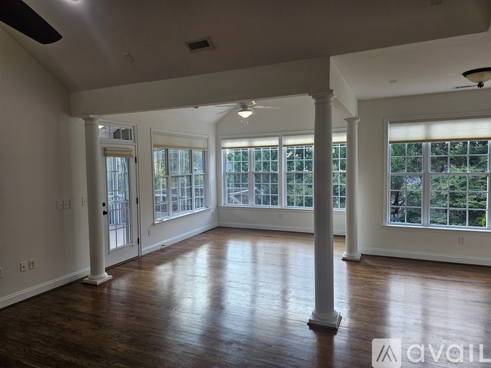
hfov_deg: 73.9
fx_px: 326
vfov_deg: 58.9
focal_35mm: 23
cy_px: 184
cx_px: 246
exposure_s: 1/120
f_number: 1.7
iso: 80
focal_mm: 6.3
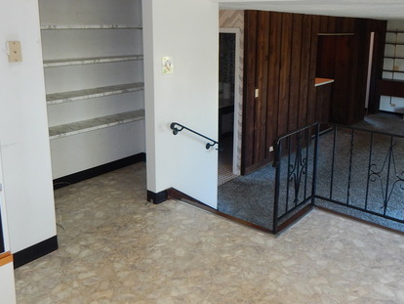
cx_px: 233
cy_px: 112
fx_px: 397
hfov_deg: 53.7
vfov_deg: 41.5
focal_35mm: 34
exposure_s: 1/30
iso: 200
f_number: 3
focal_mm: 4
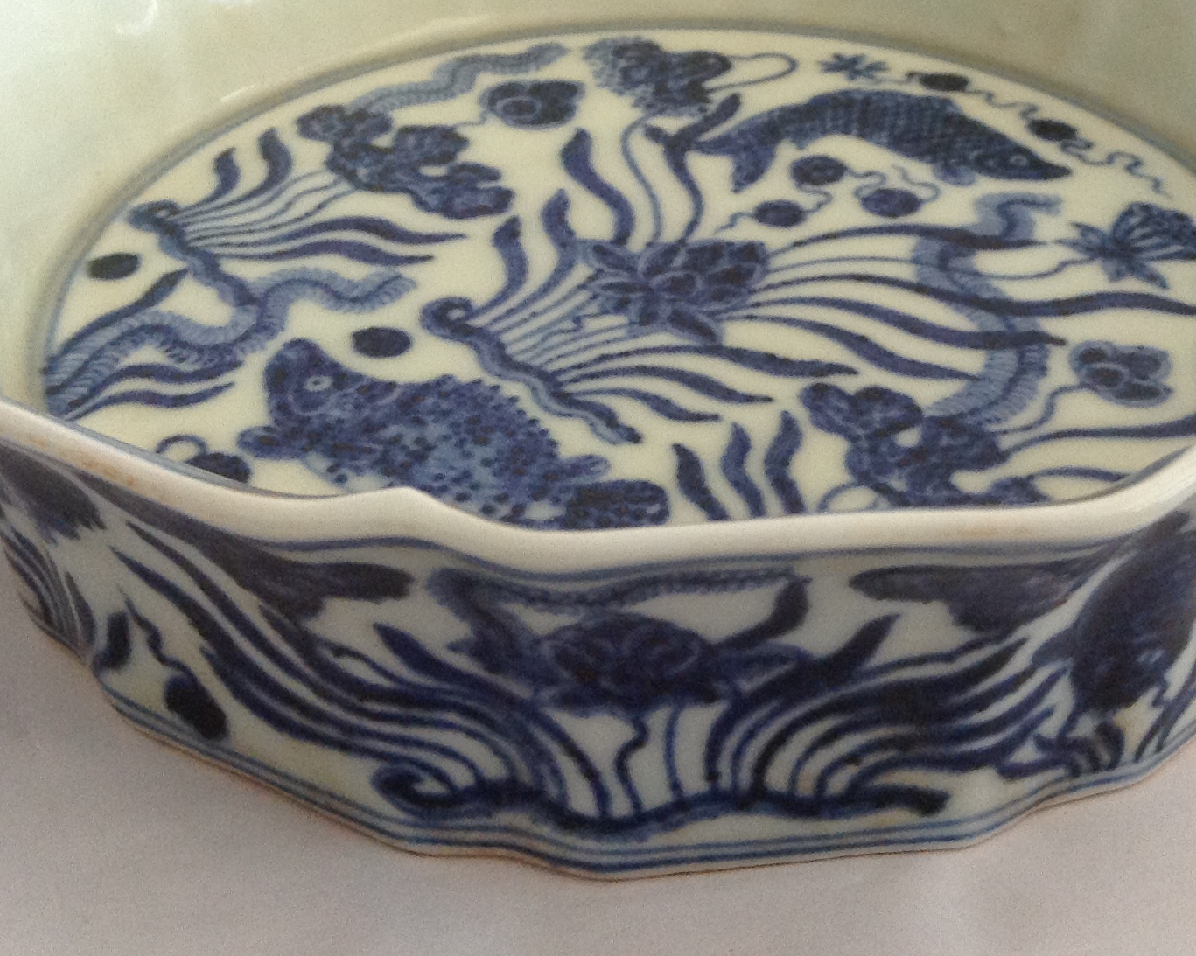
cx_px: 769
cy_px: 199
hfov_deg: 30.8
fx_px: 2159
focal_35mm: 61
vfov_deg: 24.6
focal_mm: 3.3
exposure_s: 1/24
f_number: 2.4
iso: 80
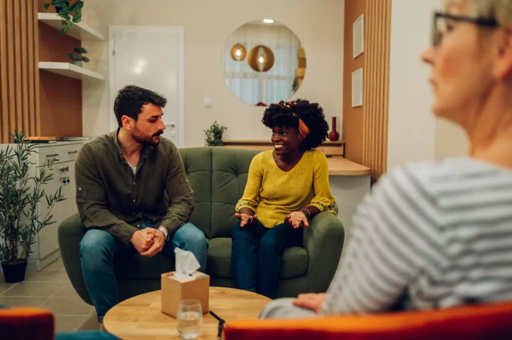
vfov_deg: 35.0
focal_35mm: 38
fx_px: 540
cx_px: 264
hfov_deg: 50.7
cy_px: 175
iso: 320
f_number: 1.8
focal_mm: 35
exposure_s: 1/200
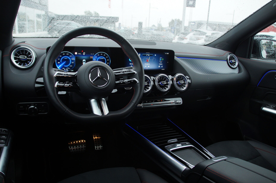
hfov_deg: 65.5
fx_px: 215
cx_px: 135
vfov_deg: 46.4
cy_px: 91
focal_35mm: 28
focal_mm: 18
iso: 200
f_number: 4
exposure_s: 1/60
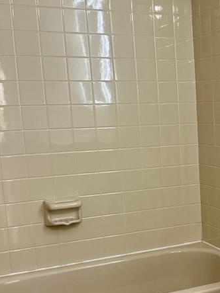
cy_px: 195
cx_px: 244
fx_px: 551
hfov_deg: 21.4
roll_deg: +2.1
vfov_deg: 29.6
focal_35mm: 65
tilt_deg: -11.0
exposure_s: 1/60
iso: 400
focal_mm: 6.76
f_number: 1.78
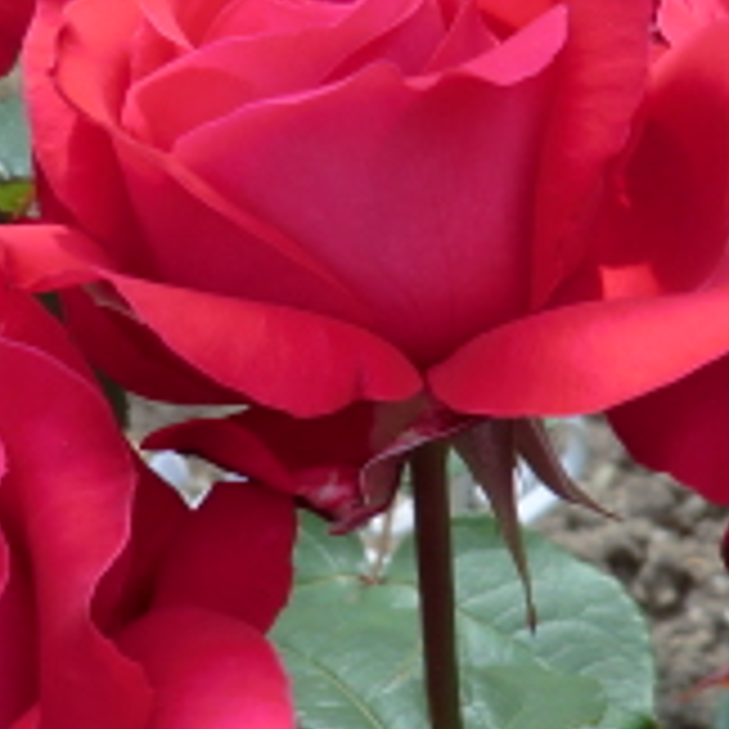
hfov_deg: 12.5
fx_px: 3336
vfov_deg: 12.5
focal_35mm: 140
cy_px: 333
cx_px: 328
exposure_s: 1/500
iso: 64
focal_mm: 7.1
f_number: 3.8
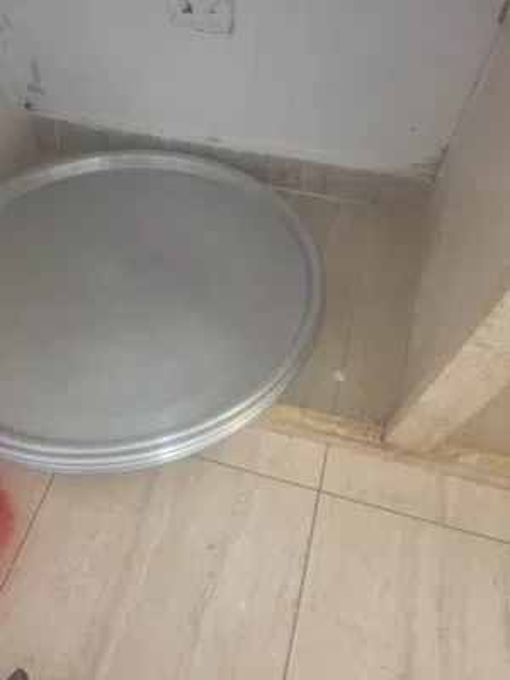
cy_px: 340
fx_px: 452
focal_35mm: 23
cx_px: 255
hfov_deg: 58.9
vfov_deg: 73.9
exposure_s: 1/50
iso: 25
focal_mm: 5.54
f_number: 1.8
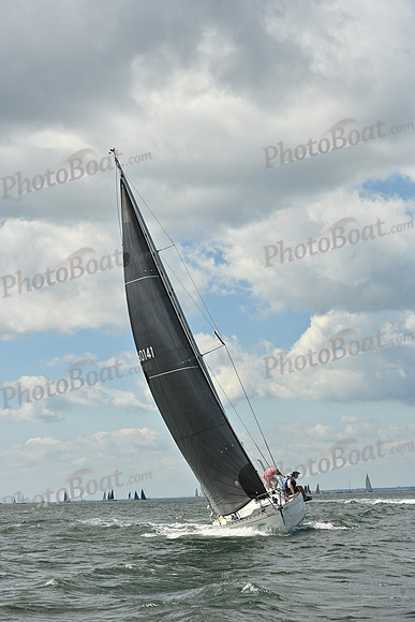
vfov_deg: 28.8
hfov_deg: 19.5
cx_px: 208
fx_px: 1210
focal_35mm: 70
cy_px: 311
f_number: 9
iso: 250
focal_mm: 70
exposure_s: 1/1250
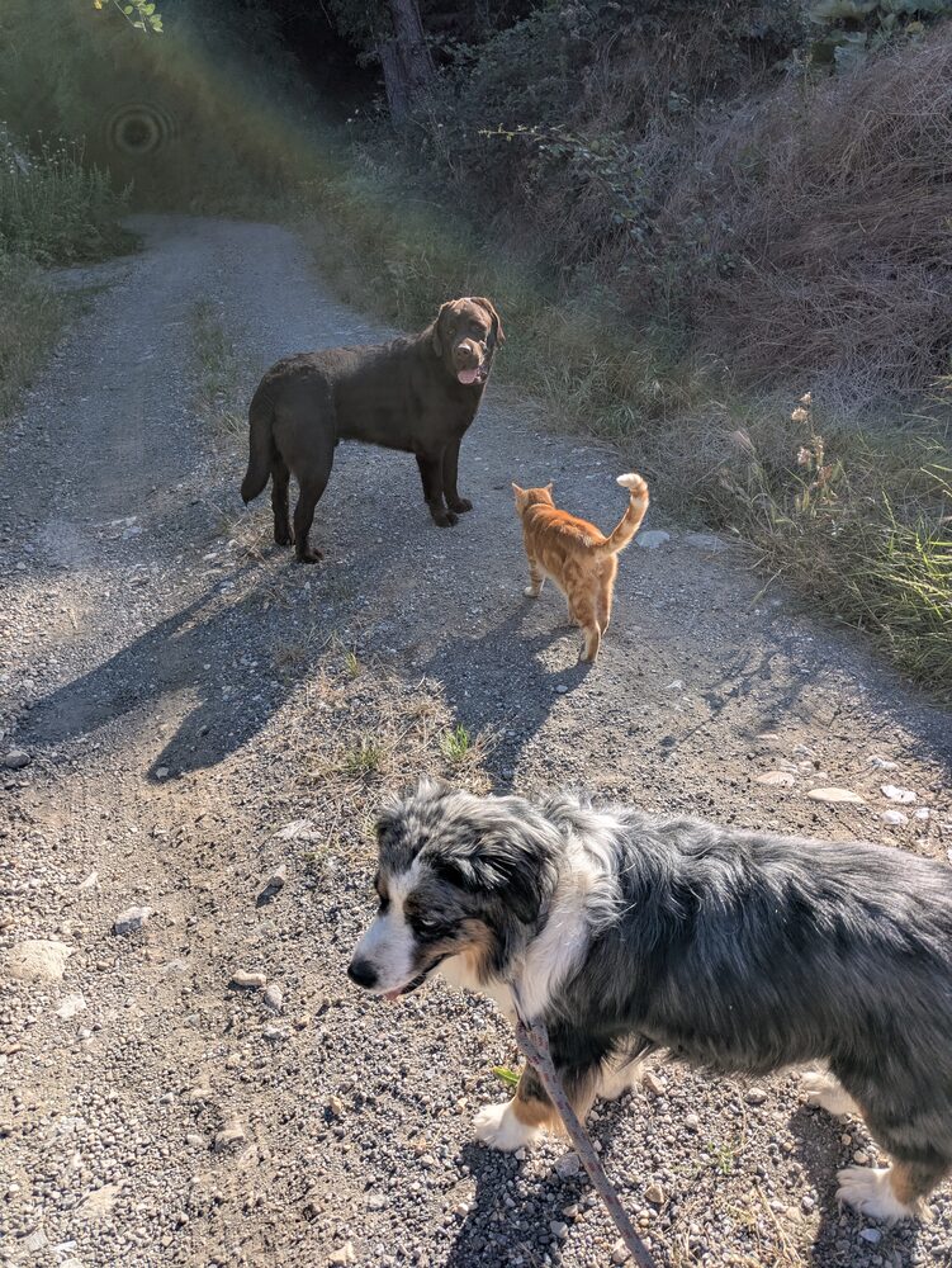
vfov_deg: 69.4
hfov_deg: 54.9
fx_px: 916
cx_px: 476
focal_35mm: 25
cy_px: 634
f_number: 1.89
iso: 47
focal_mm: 5.43
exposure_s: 1/756
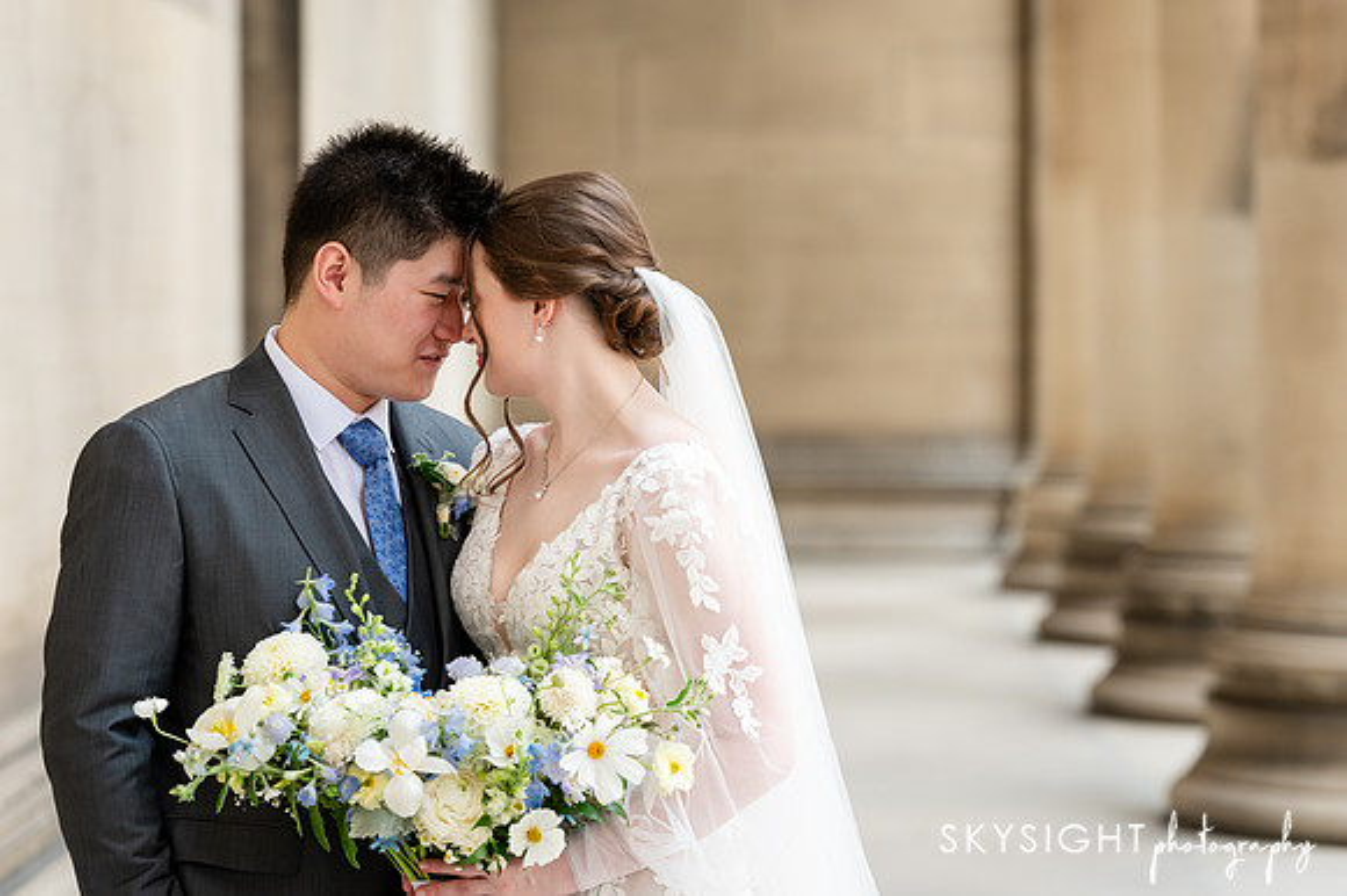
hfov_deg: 14.9
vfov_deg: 9.9
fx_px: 5165
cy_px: 448
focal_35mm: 138
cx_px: 674
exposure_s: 1/320
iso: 640
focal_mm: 135
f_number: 4
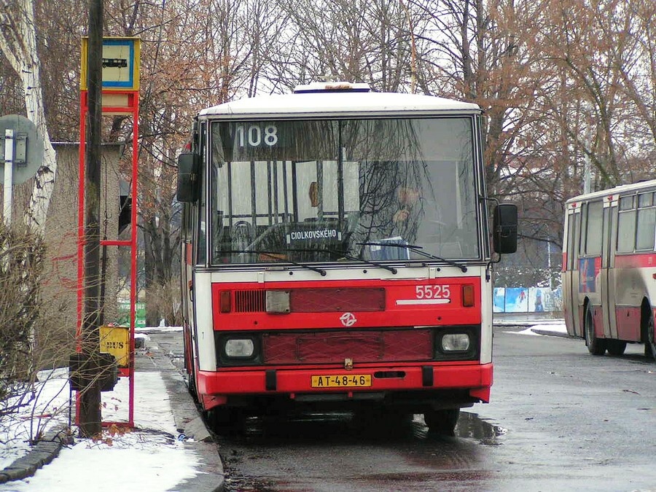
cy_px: 246
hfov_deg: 12.6
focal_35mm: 157
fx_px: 2975
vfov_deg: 9.5
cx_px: 328
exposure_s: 1/200
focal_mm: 24
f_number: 3.5
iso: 160
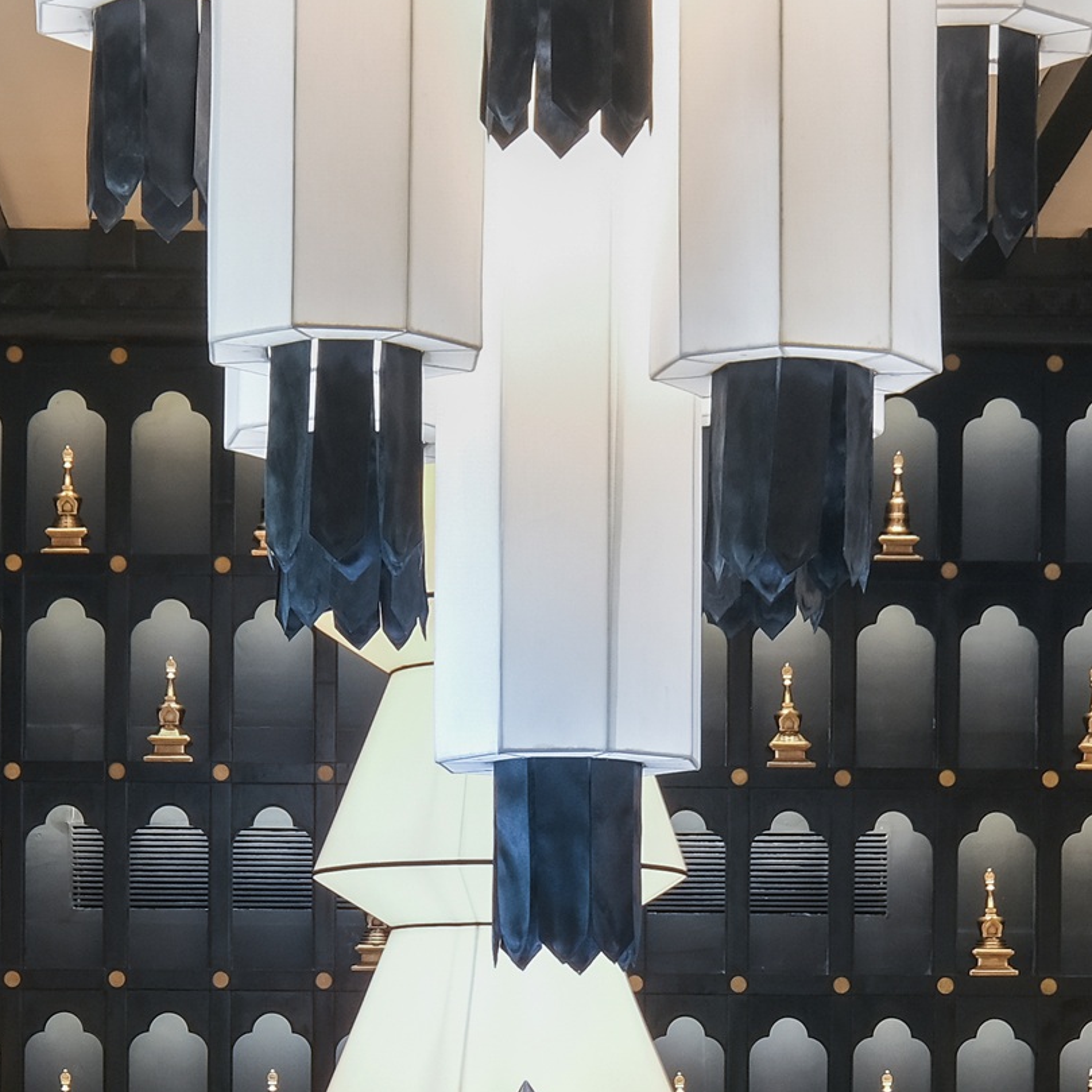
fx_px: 3819
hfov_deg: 16.3
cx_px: 484
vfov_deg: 15.7
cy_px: 1312
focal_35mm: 107
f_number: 13
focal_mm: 22.9
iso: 200
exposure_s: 1.5
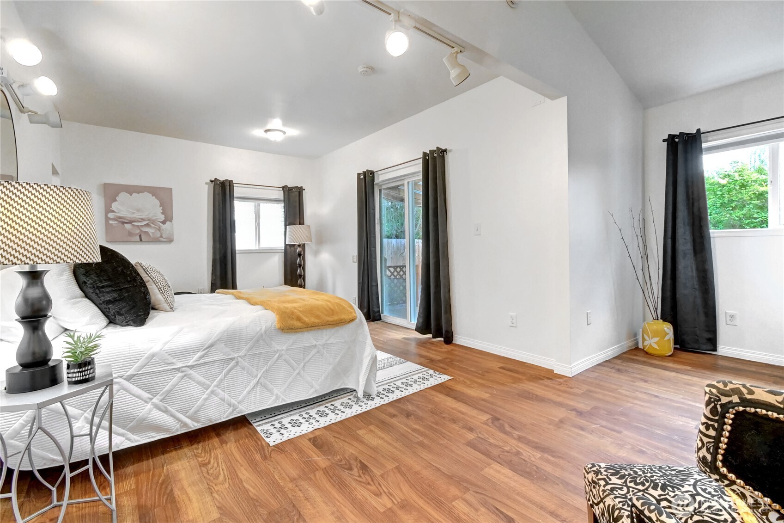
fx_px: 327
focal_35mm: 15
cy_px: 262
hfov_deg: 100.4
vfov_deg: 77.3
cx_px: 392
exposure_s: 1/6
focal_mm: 10
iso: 3200
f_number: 11
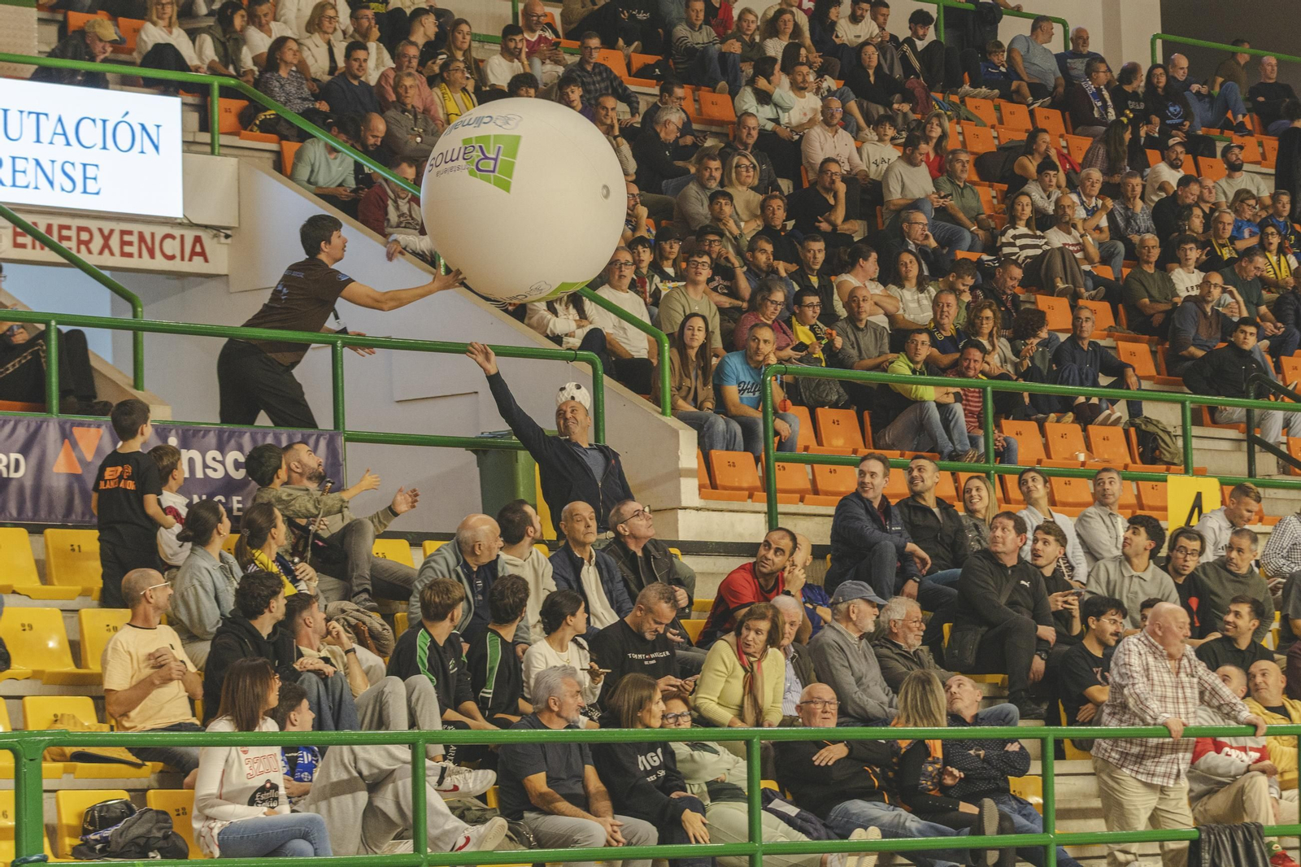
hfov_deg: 15.2
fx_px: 4877
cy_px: 434
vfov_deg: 10.2
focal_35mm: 135
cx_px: 650
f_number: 3.5
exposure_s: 1/250
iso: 800
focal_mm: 90
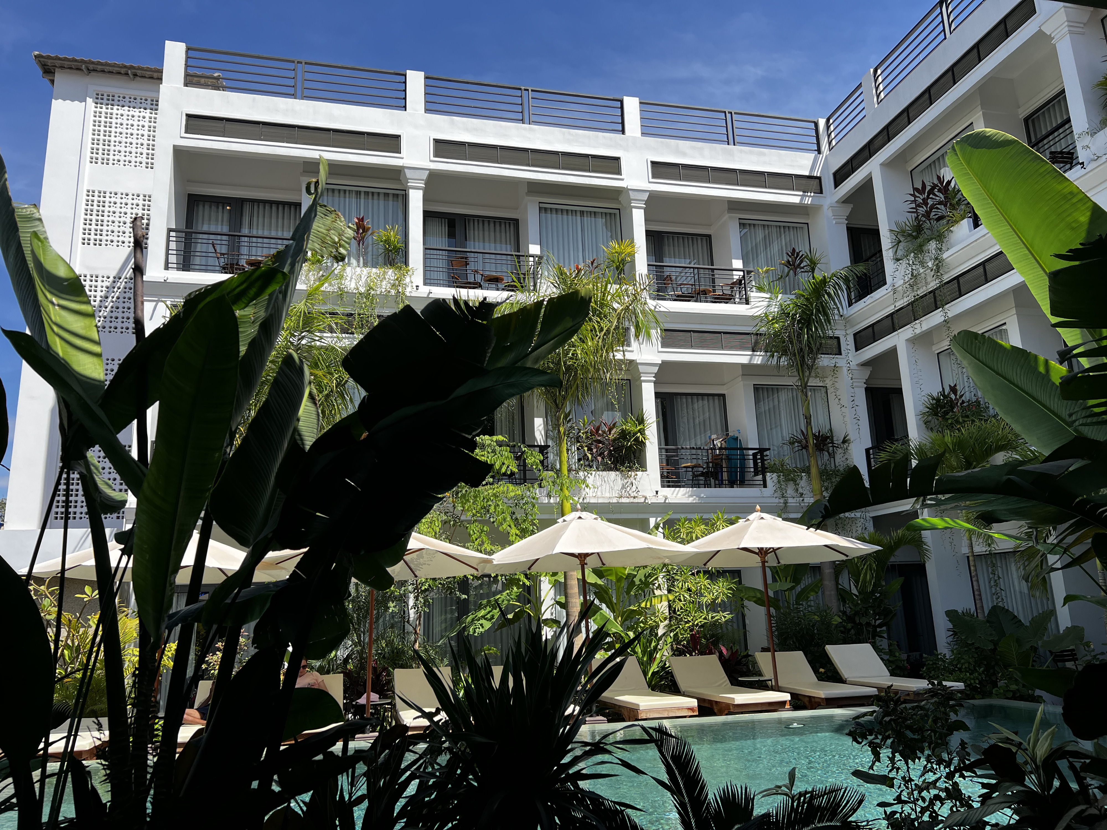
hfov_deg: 67.3
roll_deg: +2.1
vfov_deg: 53.1
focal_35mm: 26
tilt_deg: +13.7
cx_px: 554
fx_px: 831
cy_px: 415
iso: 50
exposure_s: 1/2632
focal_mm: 5.7
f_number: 1.5
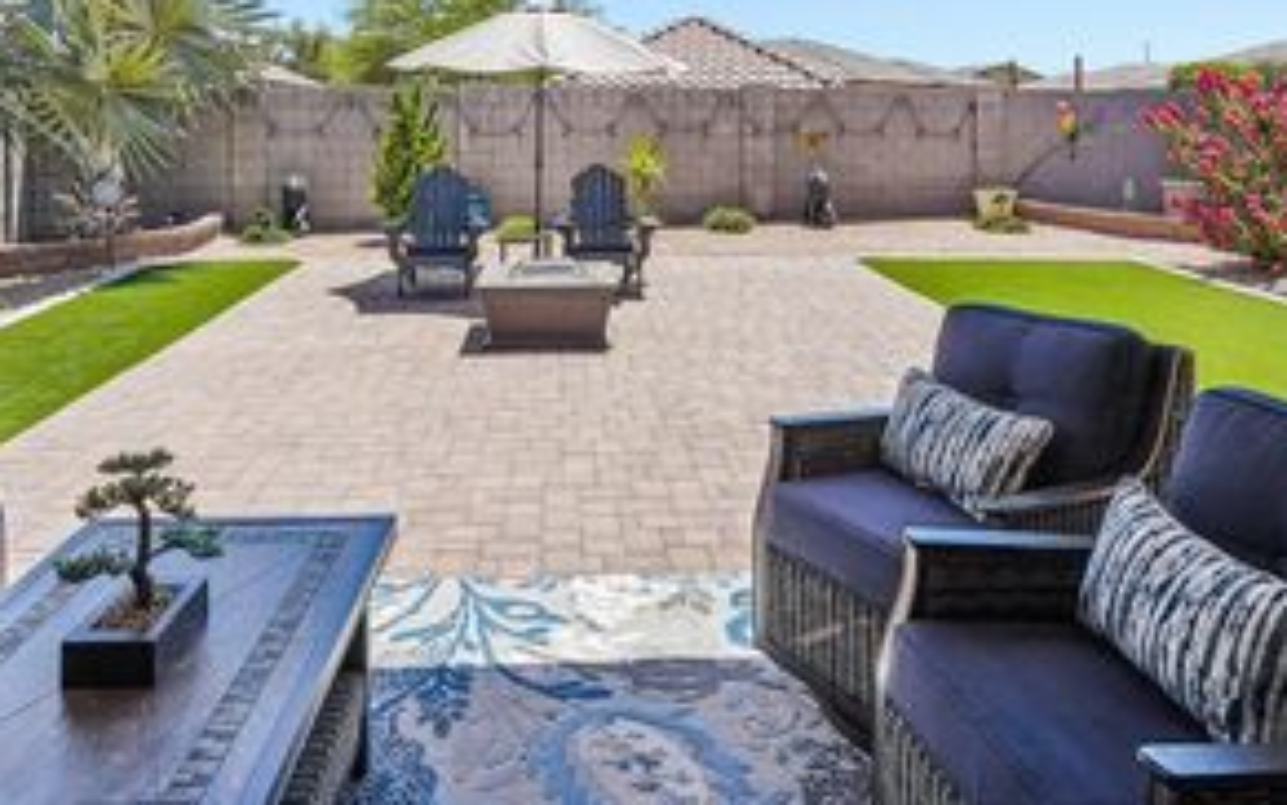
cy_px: 91
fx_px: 1013
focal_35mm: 29
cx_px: 606
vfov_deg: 40.3
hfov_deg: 64.8
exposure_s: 1/1000
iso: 400
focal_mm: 16.5
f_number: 8
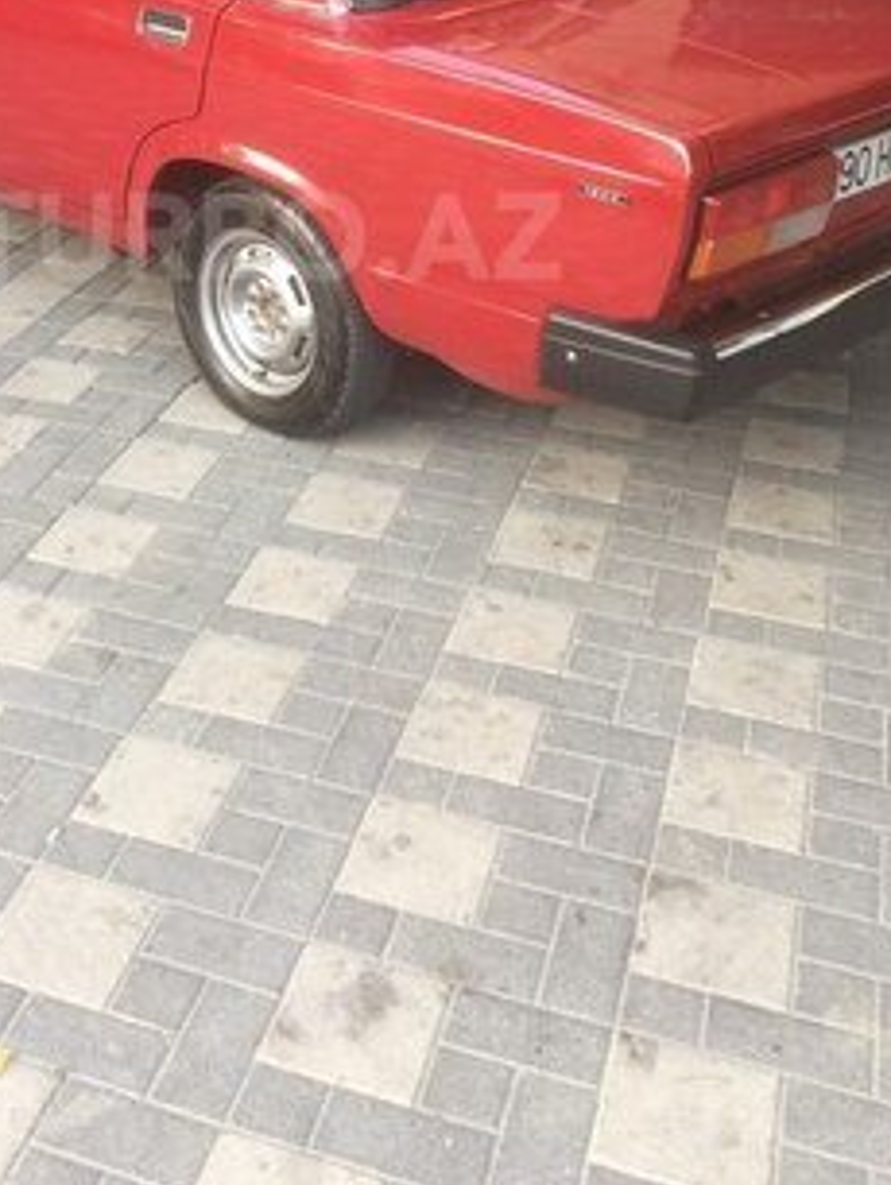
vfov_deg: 38.9
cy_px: 236
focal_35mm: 47
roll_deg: -3.7
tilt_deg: -20.3
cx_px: 263
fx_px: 1611
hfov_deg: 30.6
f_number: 2.2
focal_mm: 4.15
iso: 40
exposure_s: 1/33
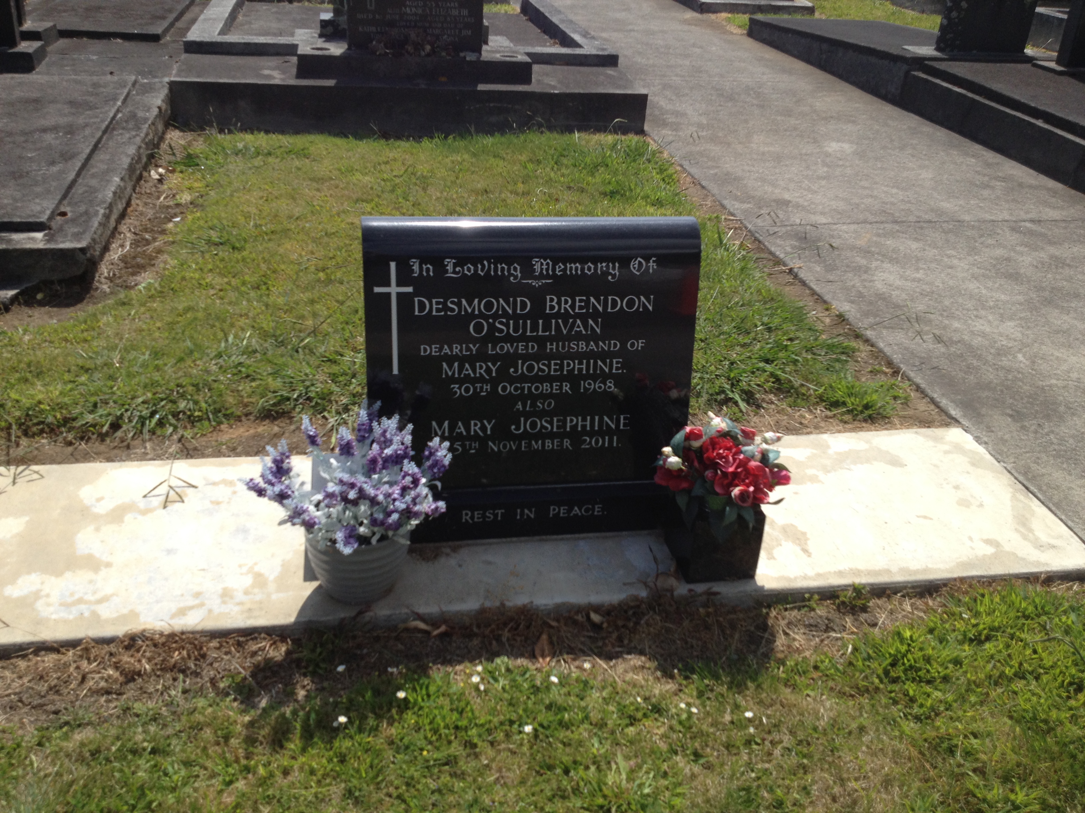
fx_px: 1097
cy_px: 406
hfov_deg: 52.6
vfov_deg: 40.7
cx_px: 542
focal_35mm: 35
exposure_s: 1/1905
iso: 50
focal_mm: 4.28
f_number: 2.4
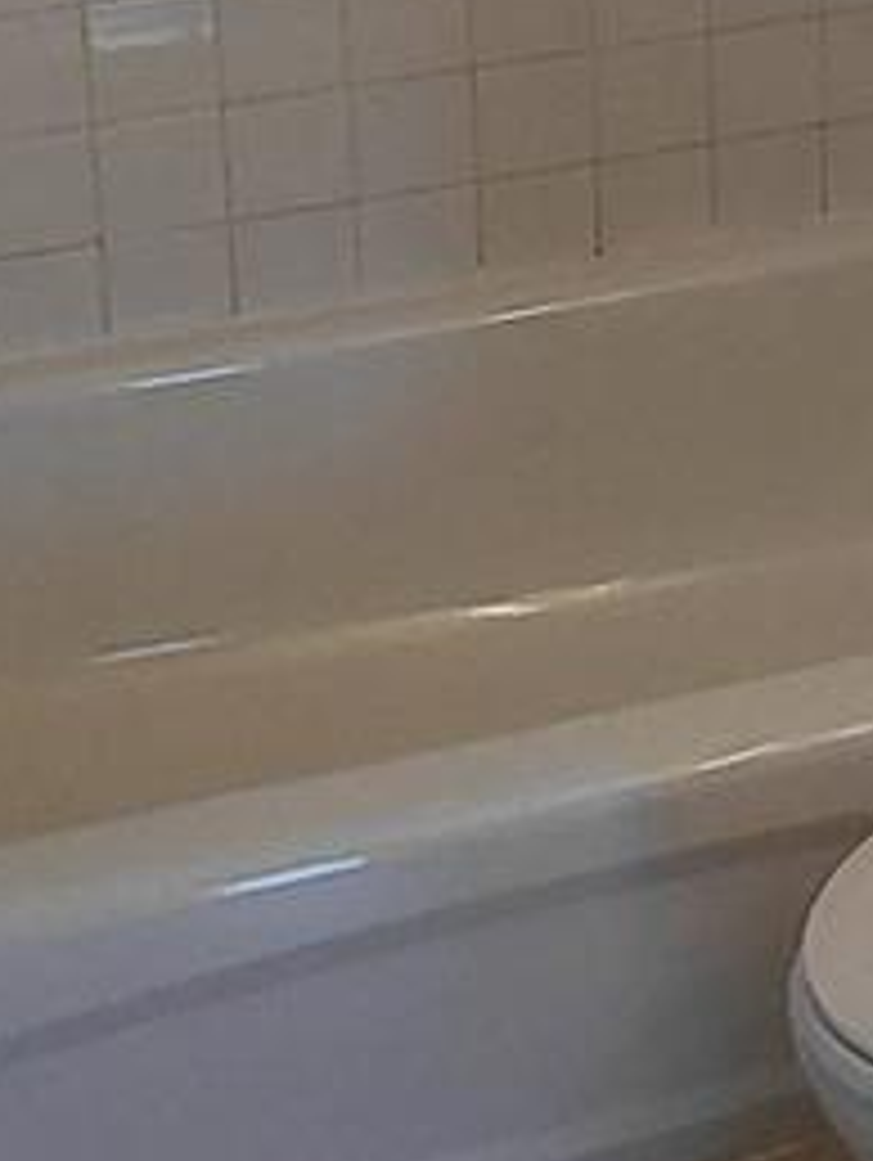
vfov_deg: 19.2
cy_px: -432
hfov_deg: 15.4
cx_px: 992
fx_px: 3122
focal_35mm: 93
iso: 80
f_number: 2.2
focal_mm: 1.64
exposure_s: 1/120
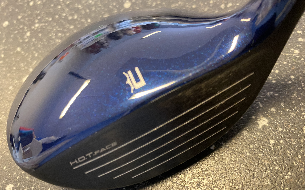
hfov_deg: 68.4
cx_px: 155
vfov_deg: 45.8
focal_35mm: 27
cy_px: 111
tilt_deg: -60.3
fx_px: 224
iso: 400
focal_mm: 4.25
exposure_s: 1/33
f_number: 1.8
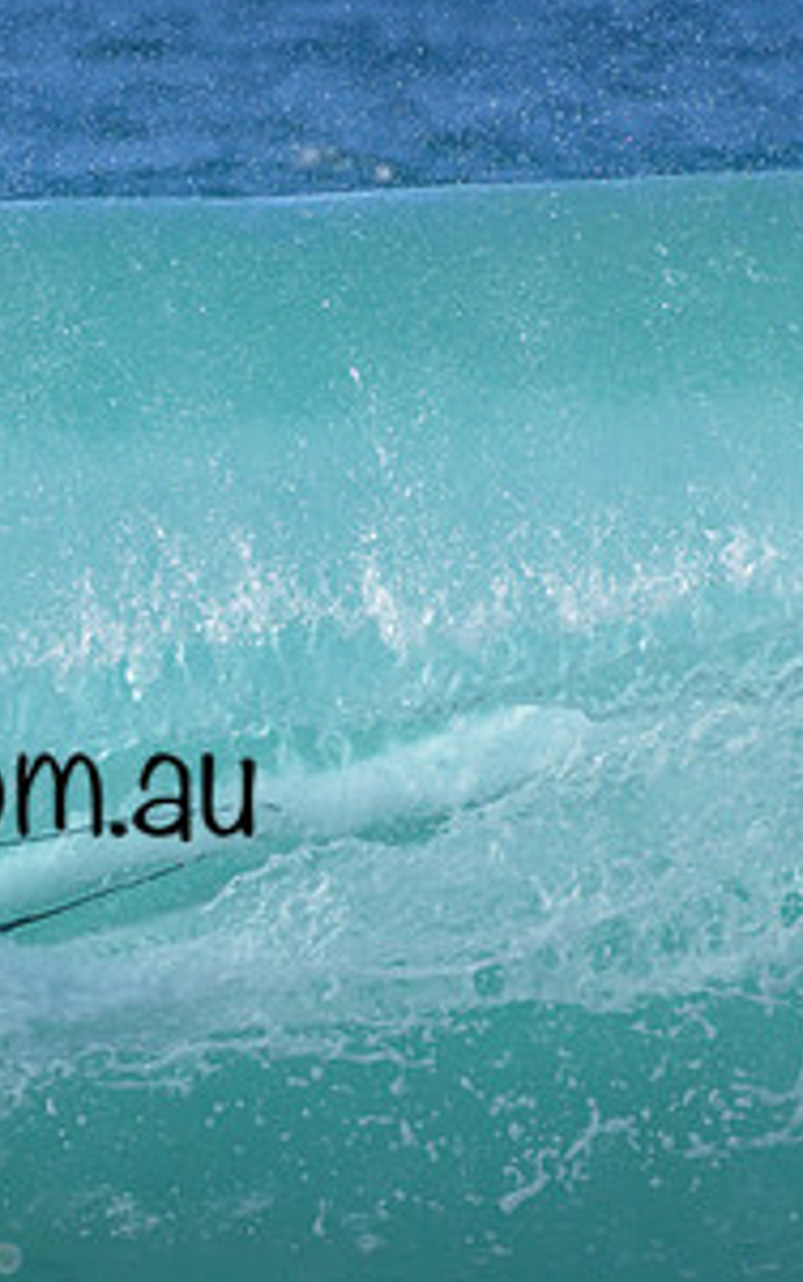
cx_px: -196
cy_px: 737
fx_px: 68813
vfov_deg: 1.1
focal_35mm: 1969
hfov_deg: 0.7
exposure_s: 1/2000
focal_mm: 1000
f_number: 11
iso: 1000
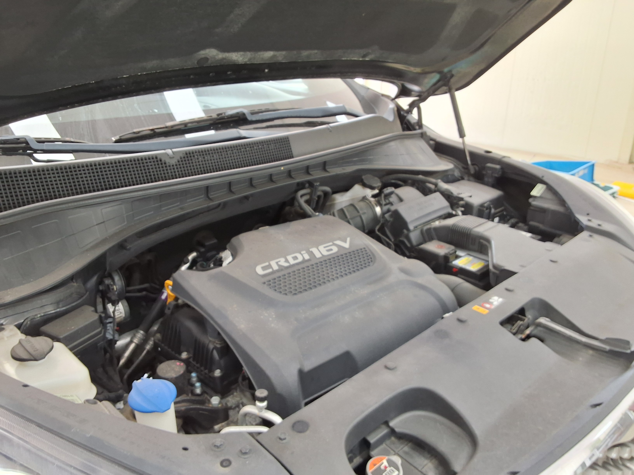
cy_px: 238
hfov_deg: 63.4
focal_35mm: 28
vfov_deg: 49.7
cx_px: 317
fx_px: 513
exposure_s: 1/40
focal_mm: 2.91
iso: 64
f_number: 1.9
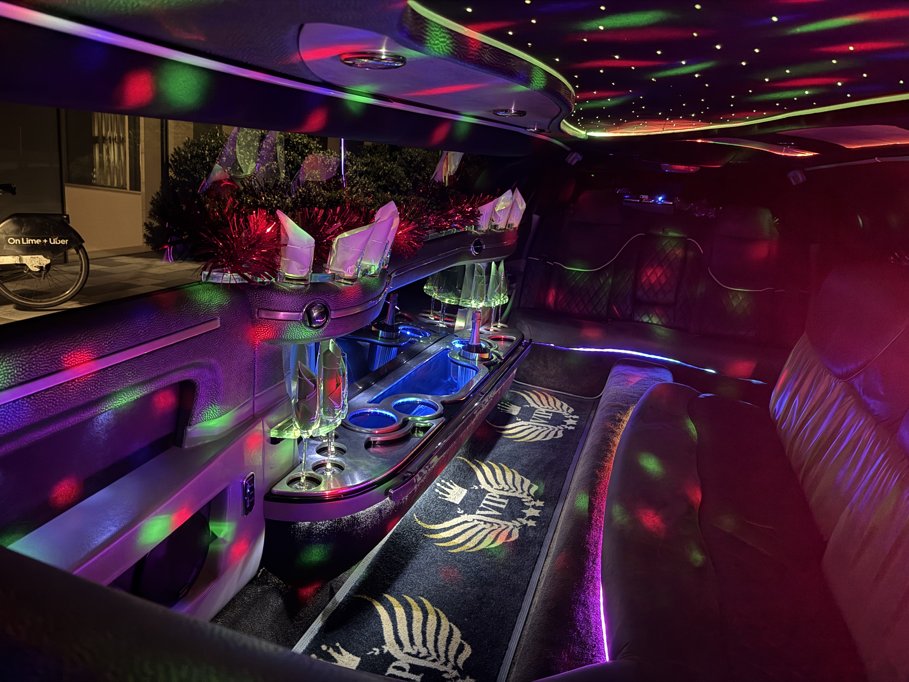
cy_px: 341
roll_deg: -6.7
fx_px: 630
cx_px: 454
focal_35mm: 24
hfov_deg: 71.6
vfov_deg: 56.8
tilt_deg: -15.0
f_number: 1.78
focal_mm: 6.76
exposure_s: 1/17
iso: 1000
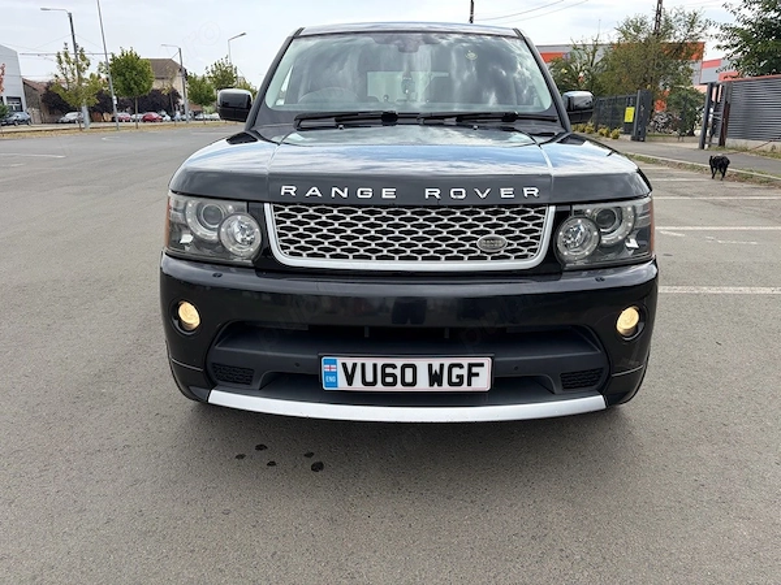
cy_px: 292
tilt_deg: -15.7
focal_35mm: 26
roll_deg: +0.5
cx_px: 390
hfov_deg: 67.3
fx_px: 587
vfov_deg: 53.1
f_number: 1.6
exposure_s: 1/1953
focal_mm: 5.96
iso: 64
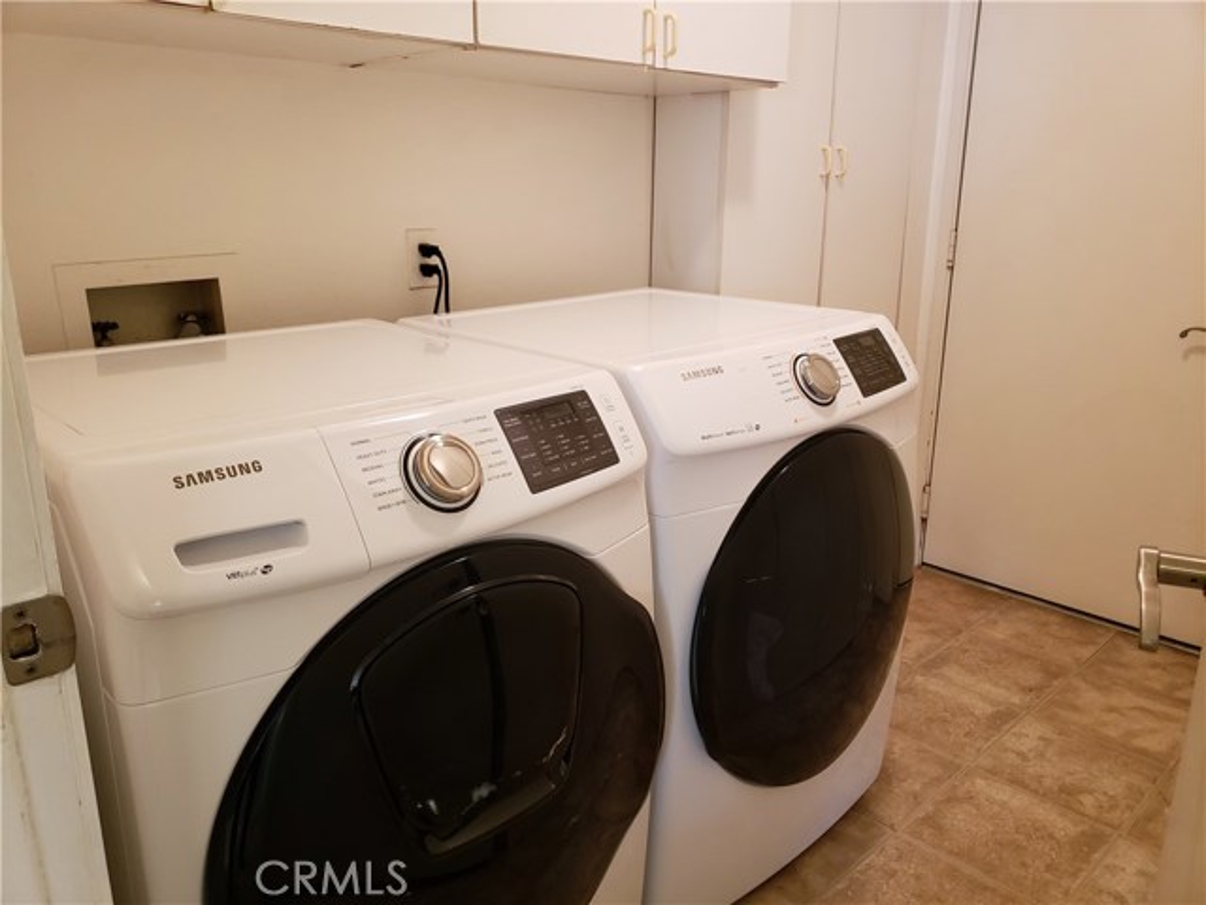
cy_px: 452
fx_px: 906
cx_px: 603
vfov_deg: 53.1
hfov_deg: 67.3
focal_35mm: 26
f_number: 1.5
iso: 320
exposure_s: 1/40
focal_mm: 4.3
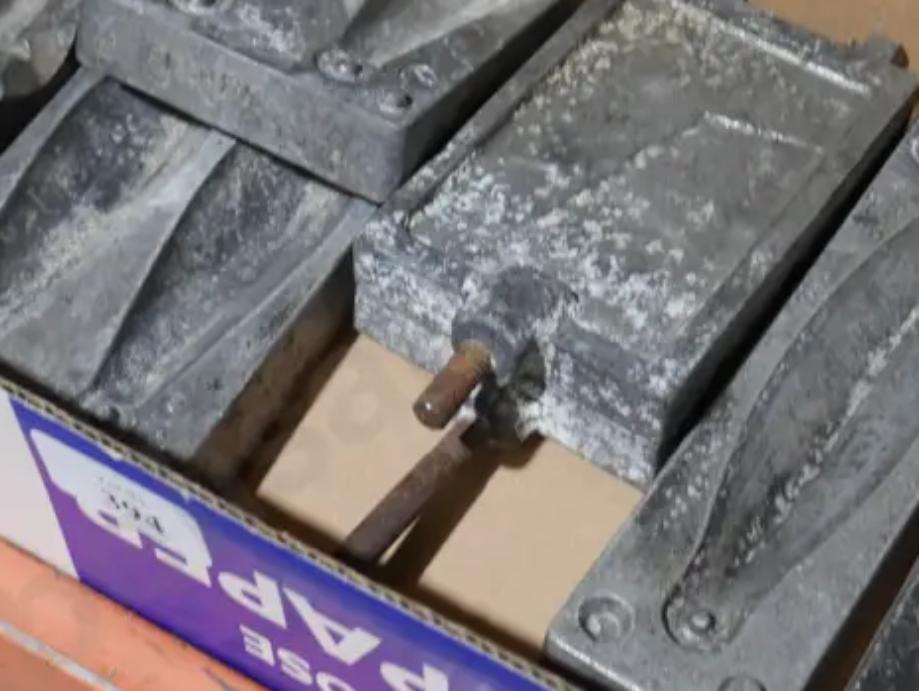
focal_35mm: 75
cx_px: 450
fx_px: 1993
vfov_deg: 19.7
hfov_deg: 26.0
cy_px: 320
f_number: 4
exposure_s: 1/60
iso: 500
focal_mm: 17
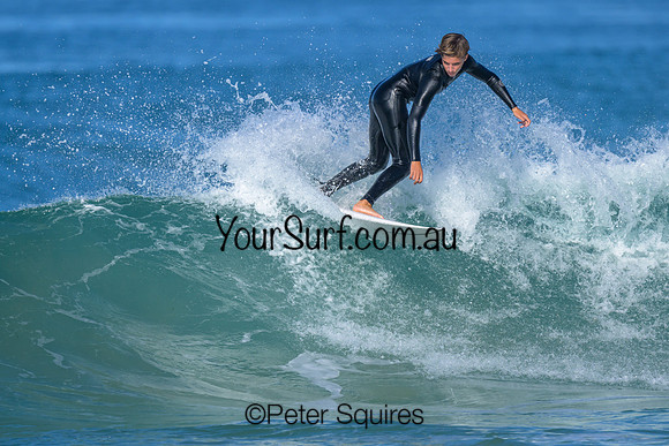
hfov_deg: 1.9
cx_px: 352
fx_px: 20455
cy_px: 291
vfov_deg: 1.3
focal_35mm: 1101
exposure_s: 1/2000
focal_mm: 800
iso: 280
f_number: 6.3
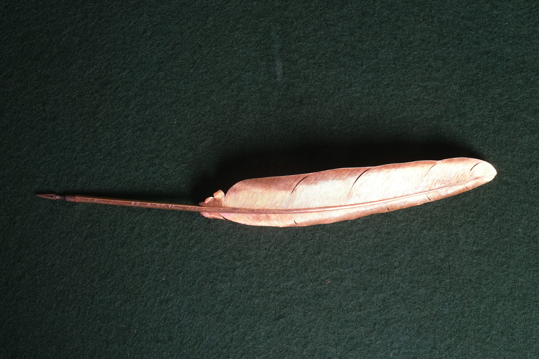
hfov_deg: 41.1
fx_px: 719
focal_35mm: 48
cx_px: 270
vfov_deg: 28.1
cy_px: 180
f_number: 7.1
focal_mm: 32.1
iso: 400
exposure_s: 1/100
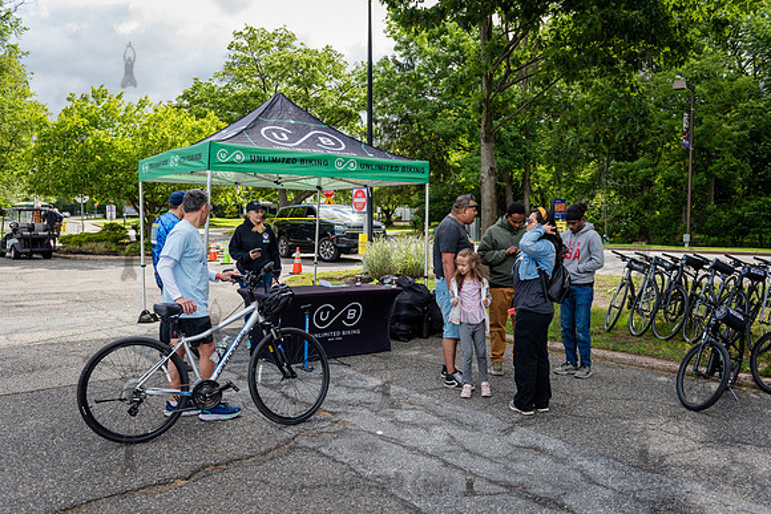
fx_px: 670
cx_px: 386
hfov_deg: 59.8
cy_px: 257
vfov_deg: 42.0
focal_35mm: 31
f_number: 4
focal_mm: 31
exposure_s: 1/400
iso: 200
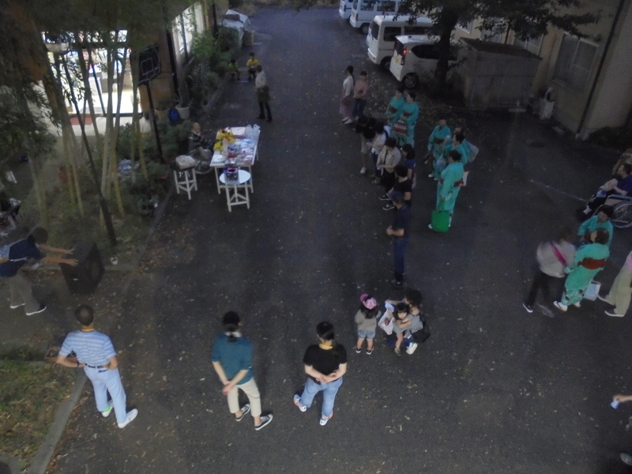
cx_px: 316
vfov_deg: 53.1
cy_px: 237
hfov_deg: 67.3
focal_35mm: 26
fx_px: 475
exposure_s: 1/6
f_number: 3.5
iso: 400
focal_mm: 4.6
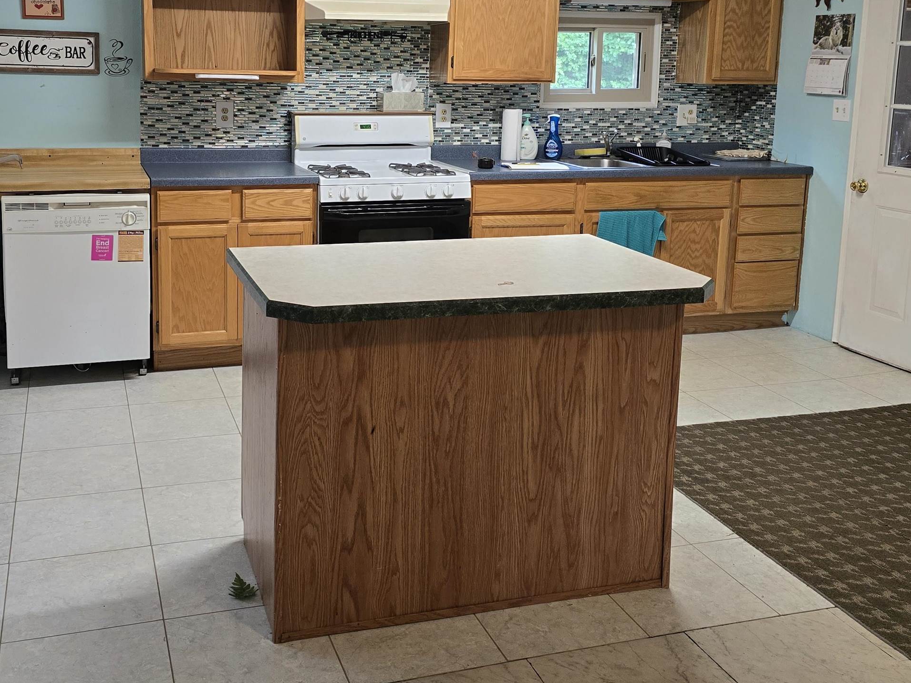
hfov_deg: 49.8
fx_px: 974
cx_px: 358
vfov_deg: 38.2
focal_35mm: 37
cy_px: 226
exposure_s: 1/120
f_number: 1.7
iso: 400
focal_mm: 6.3
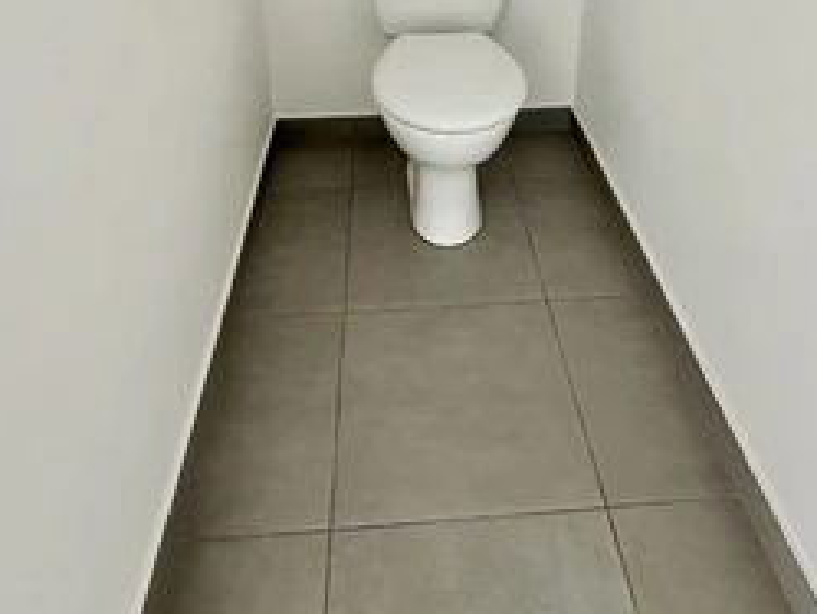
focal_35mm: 30
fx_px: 708
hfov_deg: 59.8
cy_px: 16
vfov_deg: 41.5
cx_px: 445
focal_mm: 2.22
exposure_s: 1/60
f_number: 2.2
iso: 640
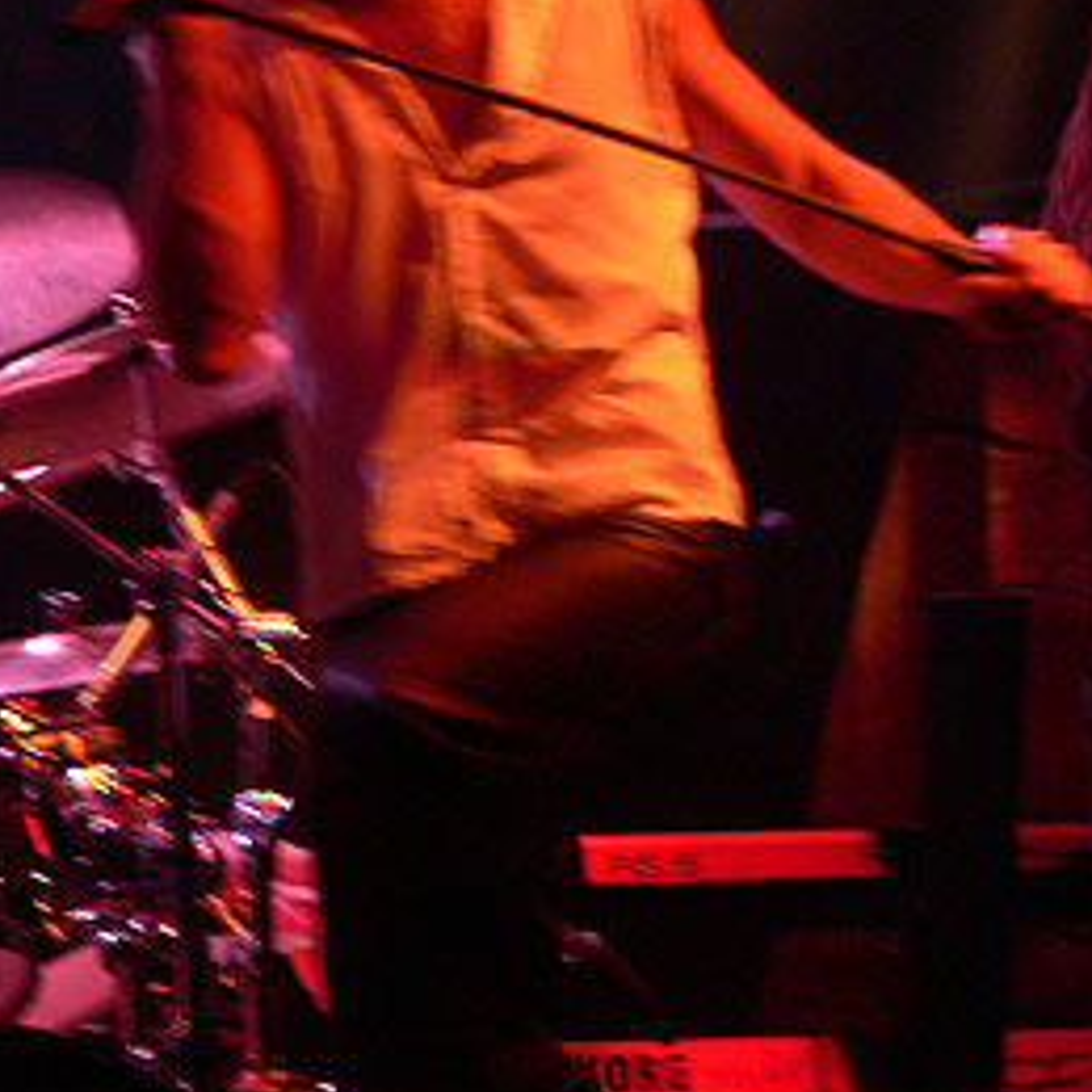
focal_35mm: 189
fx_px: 6745
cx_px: 764
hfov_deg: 9.2
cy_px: 113
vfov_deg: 9.2
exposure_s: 1/20
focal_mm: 14.5
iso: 200
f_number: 2.8
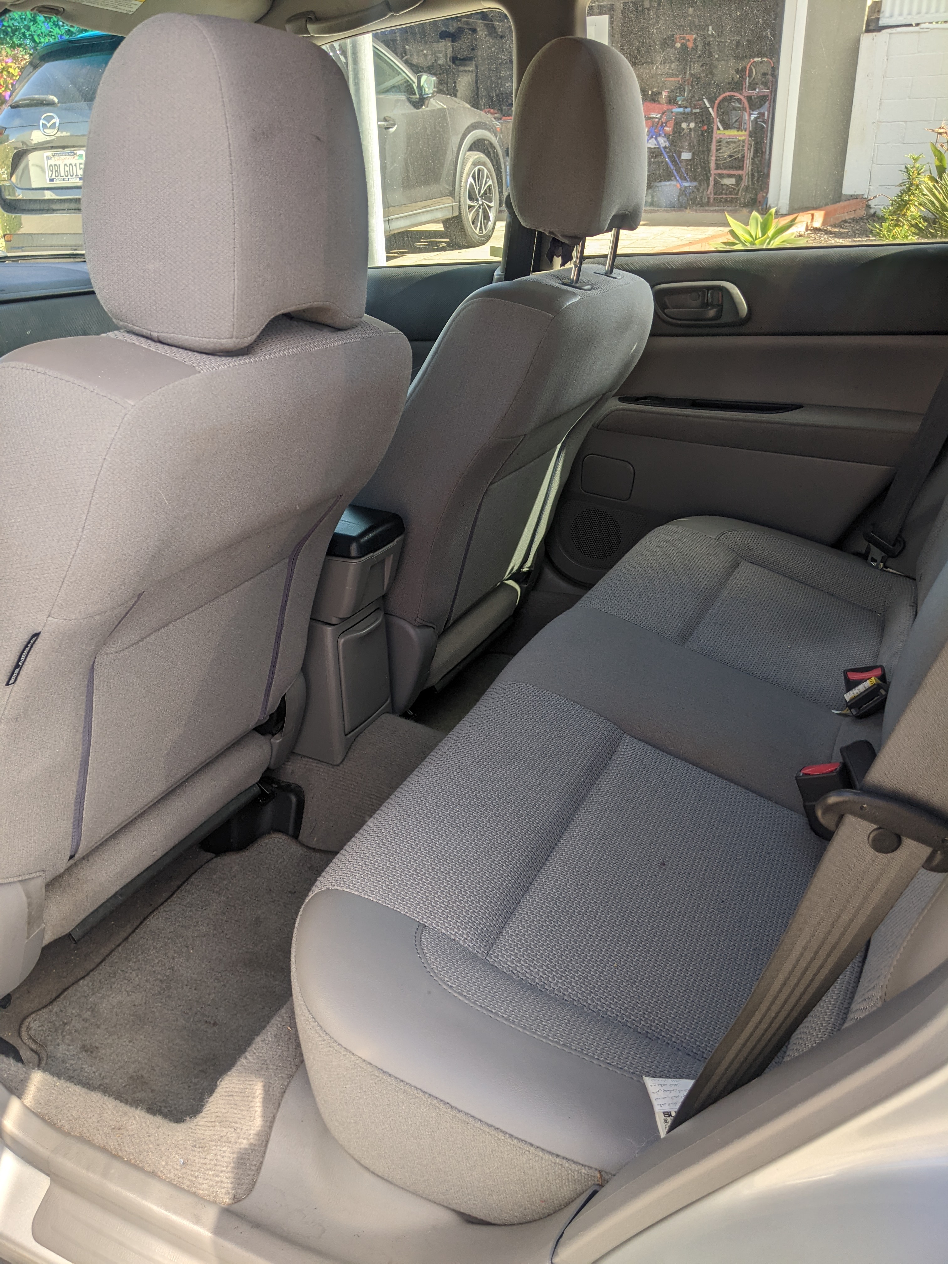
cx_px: 474
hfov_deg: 51.4
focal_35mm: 27
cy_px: 632
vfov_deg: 65.3
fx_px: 986
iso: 36
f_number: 1.8
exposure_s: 1/331
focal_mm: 4.44
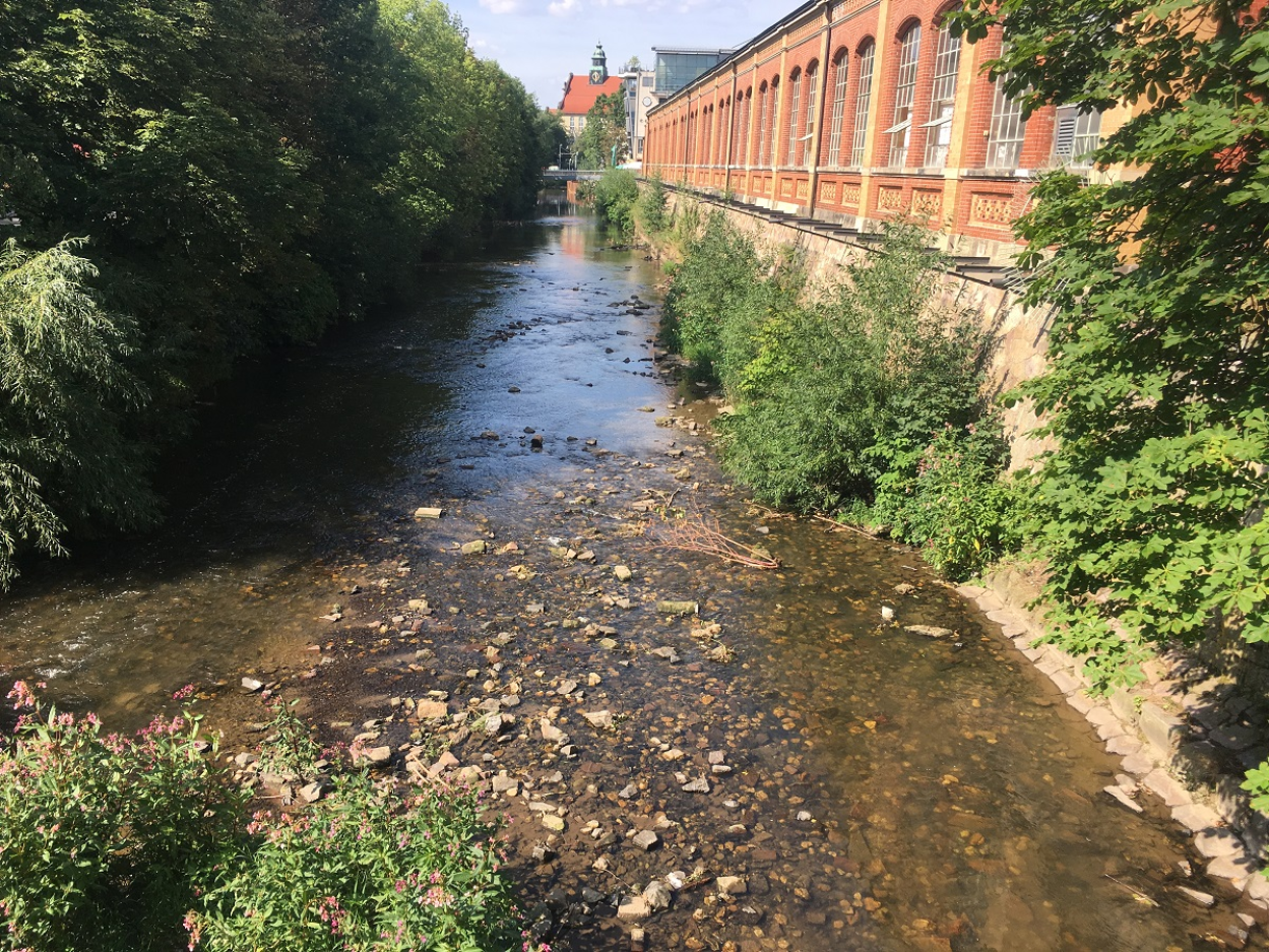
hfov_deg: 61.7
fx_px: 1063
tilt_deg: -17.4
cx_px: 634
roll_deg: -1.8
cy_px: 476
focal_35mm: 29
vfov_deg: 48.2
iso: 25
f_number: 2.2
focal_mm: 4.15
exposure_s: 1/827
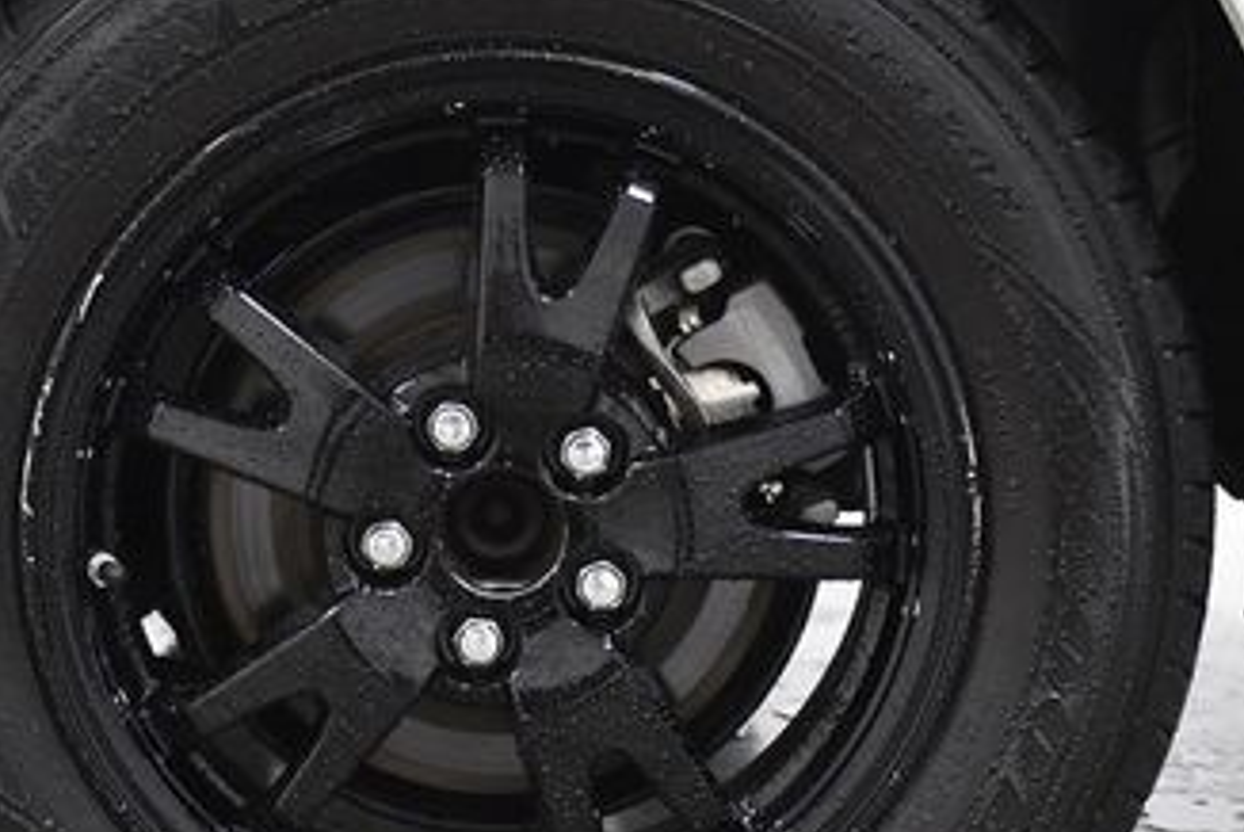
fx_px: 3528
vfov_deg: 13.4
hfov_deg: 20.0
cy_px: 540
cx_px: 481
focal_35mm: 102
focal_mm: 35
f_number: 4.5
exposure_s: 1/250
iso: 2500
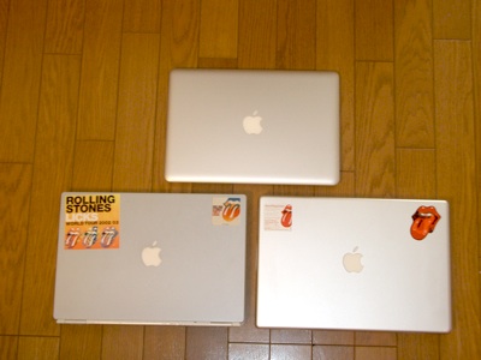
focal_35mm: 62
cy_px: 180
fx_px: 862
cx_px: 240
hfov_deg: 31.2
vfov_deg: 23.7
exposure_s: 1/40
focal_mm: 10.2
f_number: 3.5
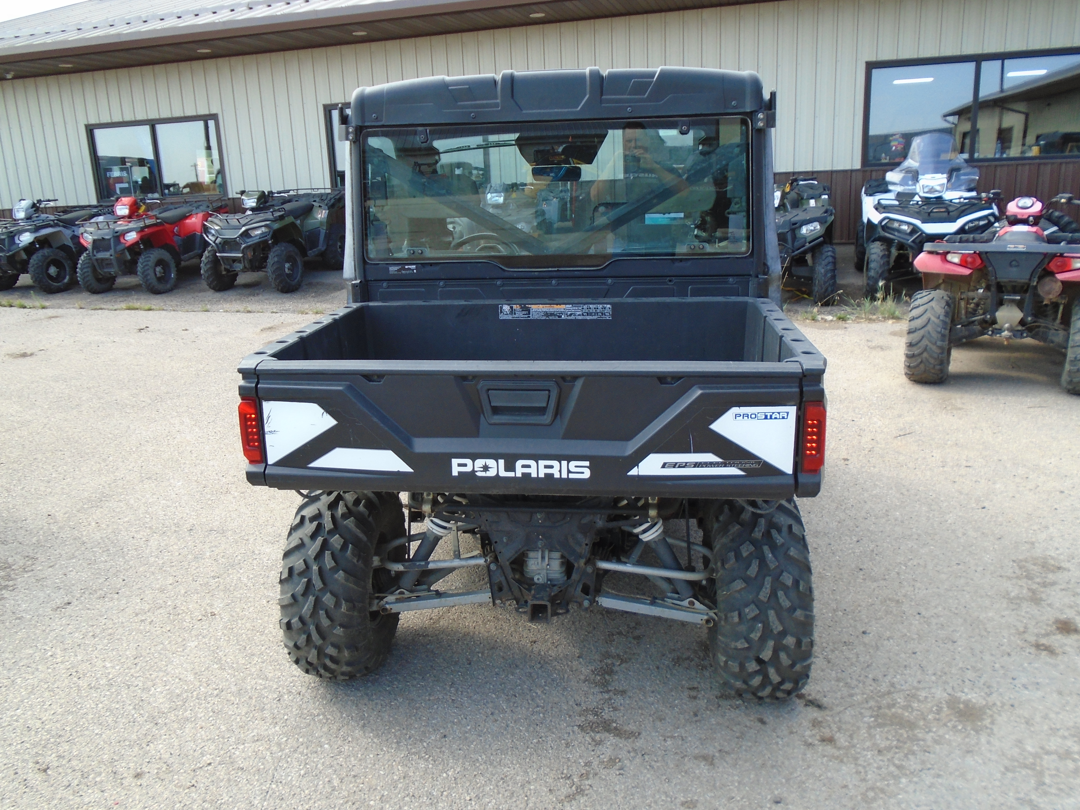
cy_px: 398
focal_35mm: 27
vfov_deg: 51.4
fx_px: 842
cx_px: 524
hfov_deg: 65.3
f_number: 3.2
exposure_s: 1/200
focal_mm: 4.6
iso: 100
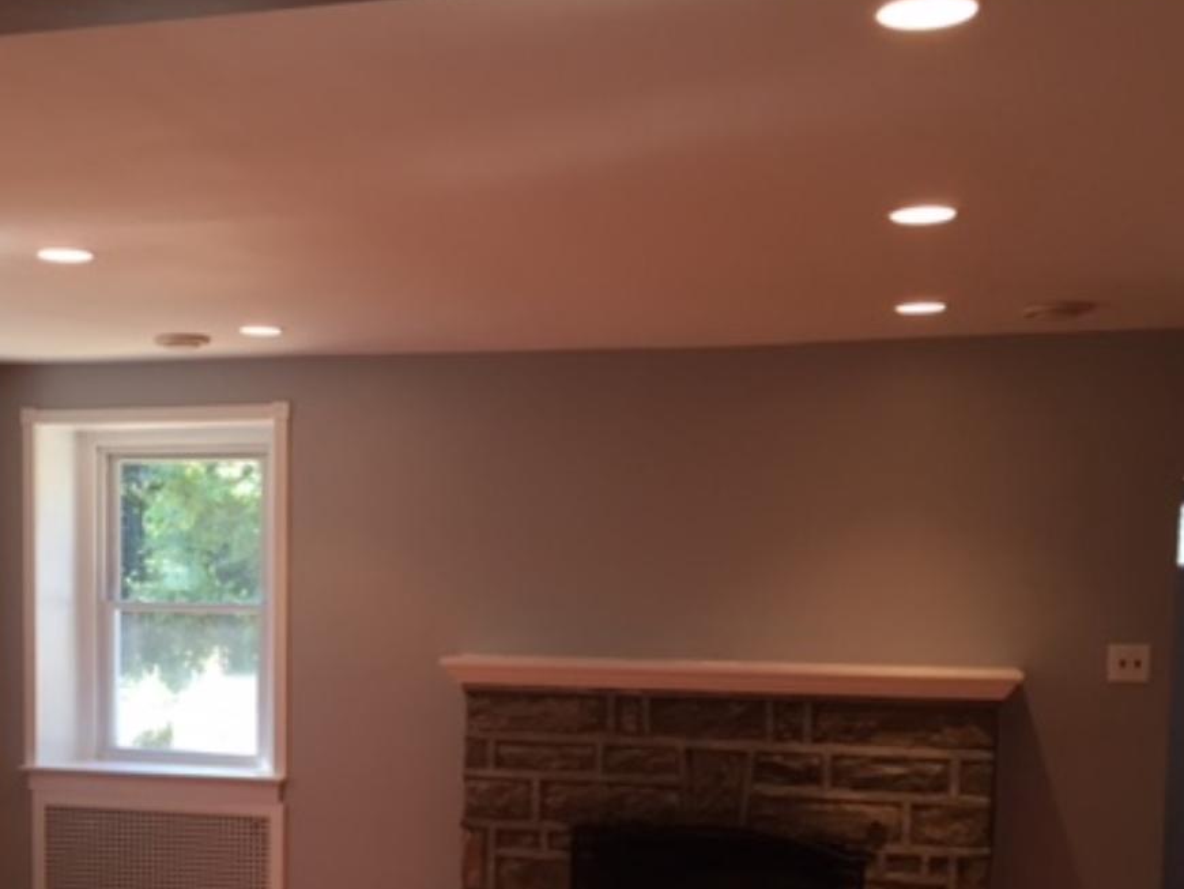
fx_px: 1642
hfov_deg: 39.1
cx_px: 381
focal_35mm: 48
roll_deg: -1.5
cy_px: 719
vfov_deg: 29.5
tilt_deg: -4.9
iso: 40
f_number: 2.2
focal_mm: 4.15
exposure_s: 1/40
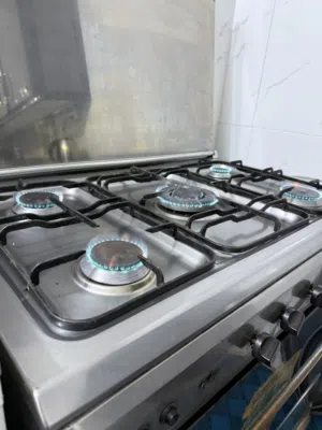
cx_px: 161
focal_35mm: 24
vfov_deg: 71.6
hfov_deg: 56.8
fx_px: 298
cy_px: 215
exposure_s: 1/51
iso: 500
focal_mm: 6.76
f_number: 1.78
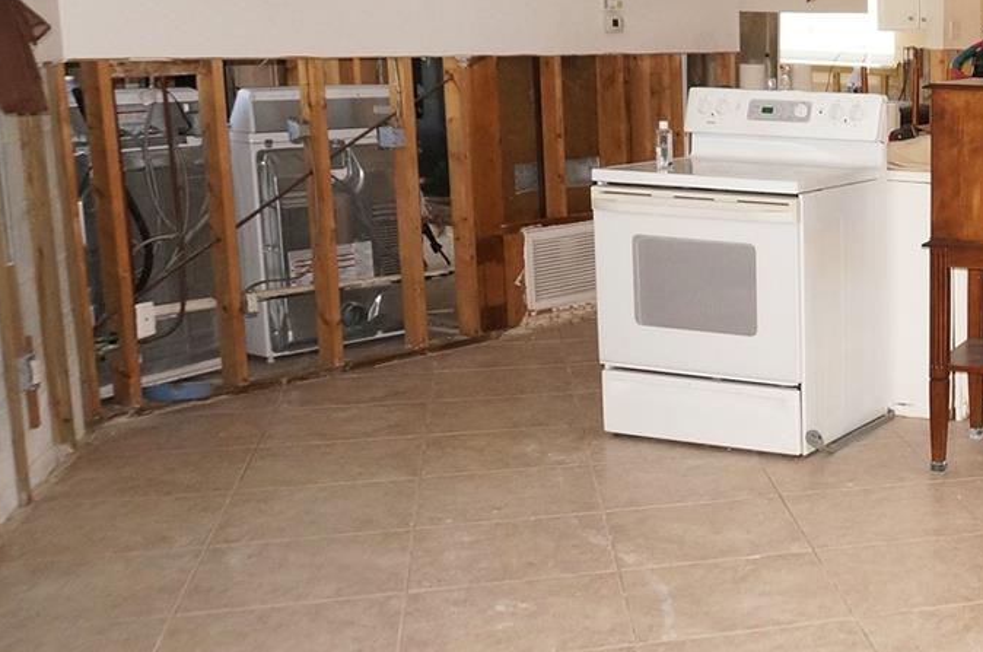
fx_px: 1554
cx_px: 1143
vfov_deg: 23.7
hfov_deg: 30.5
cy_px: 318
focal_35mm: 57
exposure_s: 1/160
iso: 640
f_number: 4
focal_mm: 16
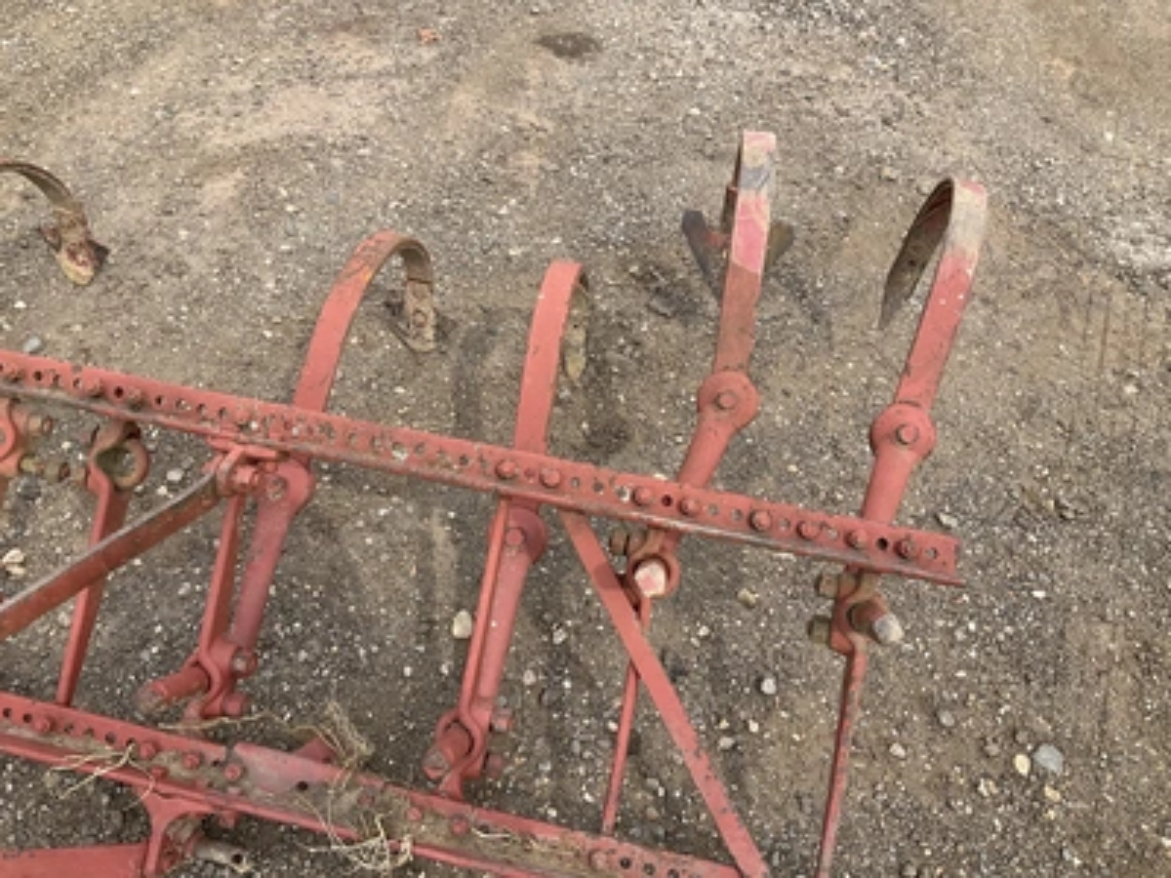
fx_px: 981
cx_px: 586
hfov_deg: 61.7
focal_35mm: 29
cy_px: 439
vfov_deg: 48.2
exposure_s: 1/883
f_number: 1.8
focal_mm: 3
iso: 25
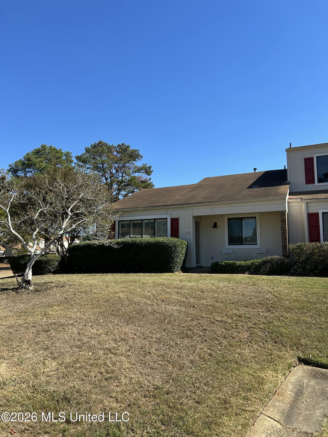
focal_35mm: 26
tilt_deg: +6.2
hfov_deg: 53.1
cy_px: 218
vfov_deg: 67.3
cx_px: 164
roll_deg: +0.5
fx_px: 328
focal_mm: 5.7
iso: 50
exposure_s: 1/2762
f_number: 1.5
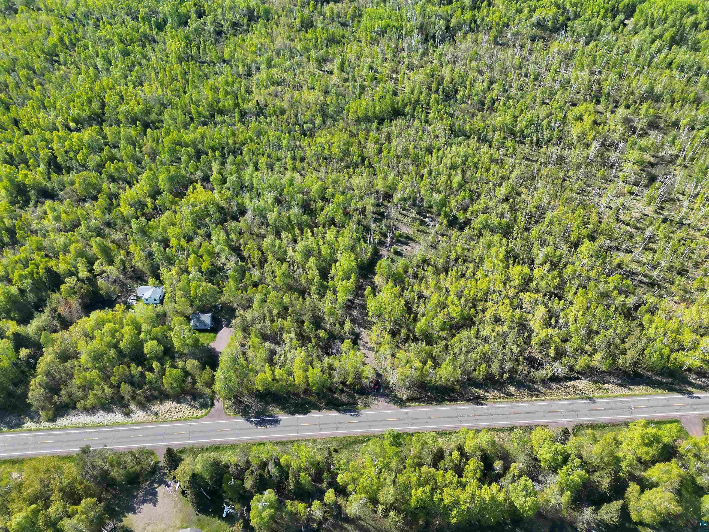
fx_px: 492
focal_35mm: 24
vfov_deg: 56.8
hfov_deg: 71.6
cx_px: 354
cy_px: 266
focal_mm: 6.72
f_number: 1.7
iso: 130
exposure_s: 1/2000
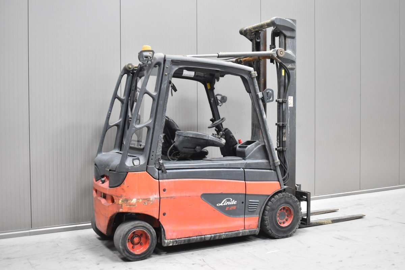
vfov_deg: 34.2
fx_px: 439
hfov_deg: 49.6
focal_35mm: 39
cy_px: 135
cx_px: 202
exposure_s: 1/25
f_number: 4.5
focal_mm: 26
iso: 1600
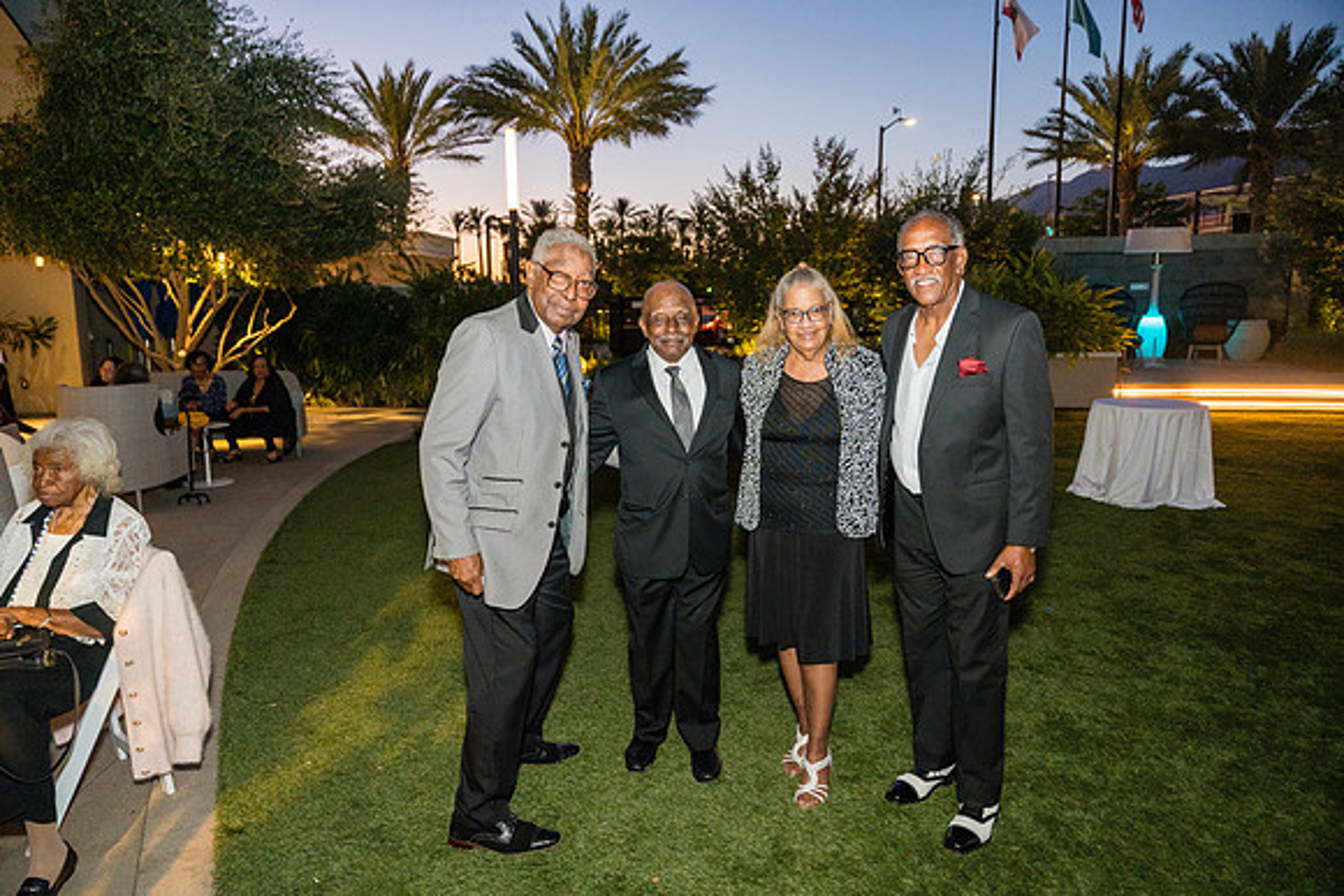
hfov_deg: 73.7
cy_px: 448
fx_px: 896
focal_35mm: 24
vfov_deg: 53.2
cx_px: 672
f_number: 2.8
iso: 2500
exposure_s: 1/160
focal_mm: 24
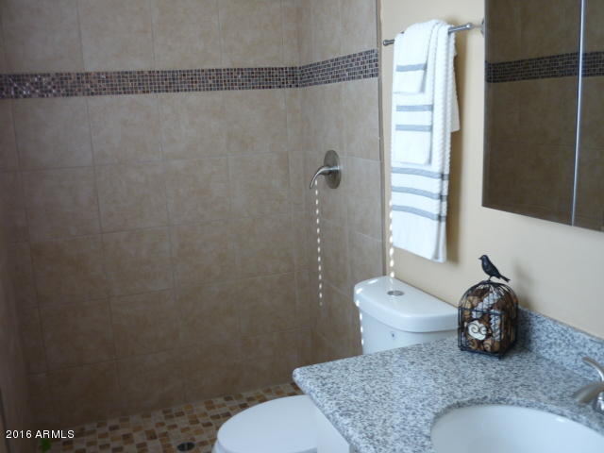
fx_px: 576
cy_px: 226
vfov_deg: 42.9
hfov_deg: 55.4
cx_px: 302
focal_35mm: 33
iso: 100
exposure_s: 1/30
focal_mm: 5.5
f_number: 2.8
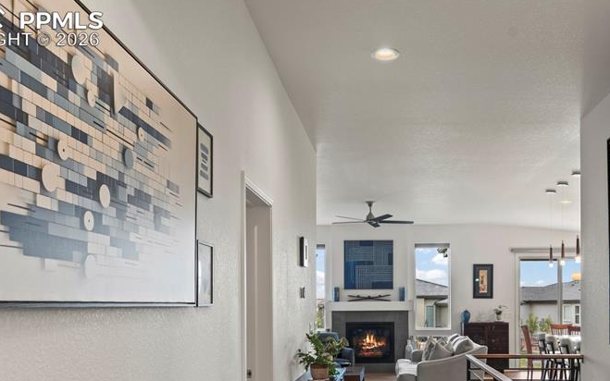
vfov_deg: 32.6
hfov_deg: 50.9
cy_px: 311
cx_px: 392
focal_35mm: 38
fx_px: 632
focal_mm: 24
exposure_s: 1/4
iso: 500
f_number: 8
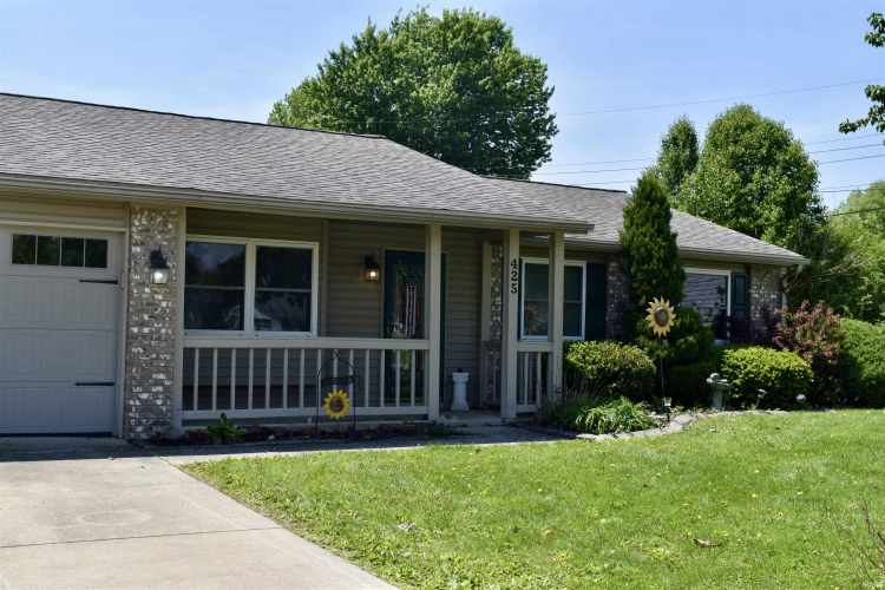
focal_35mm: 45
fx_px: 1106
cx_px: 442
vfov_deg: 29.9
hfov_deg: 43.6
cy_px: 295
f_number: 9
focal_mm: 30
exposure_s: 1/320
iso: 200
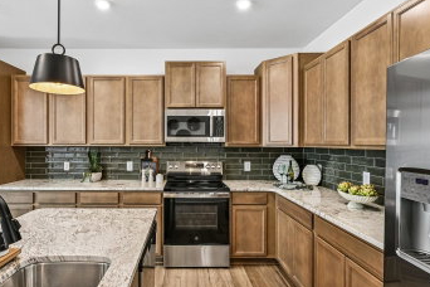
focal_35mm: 21
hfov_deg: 80.8
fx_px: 251
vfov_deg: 59.5
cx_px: 186
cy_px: 146
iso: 400
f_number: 8
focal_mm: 14
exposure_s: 1/10
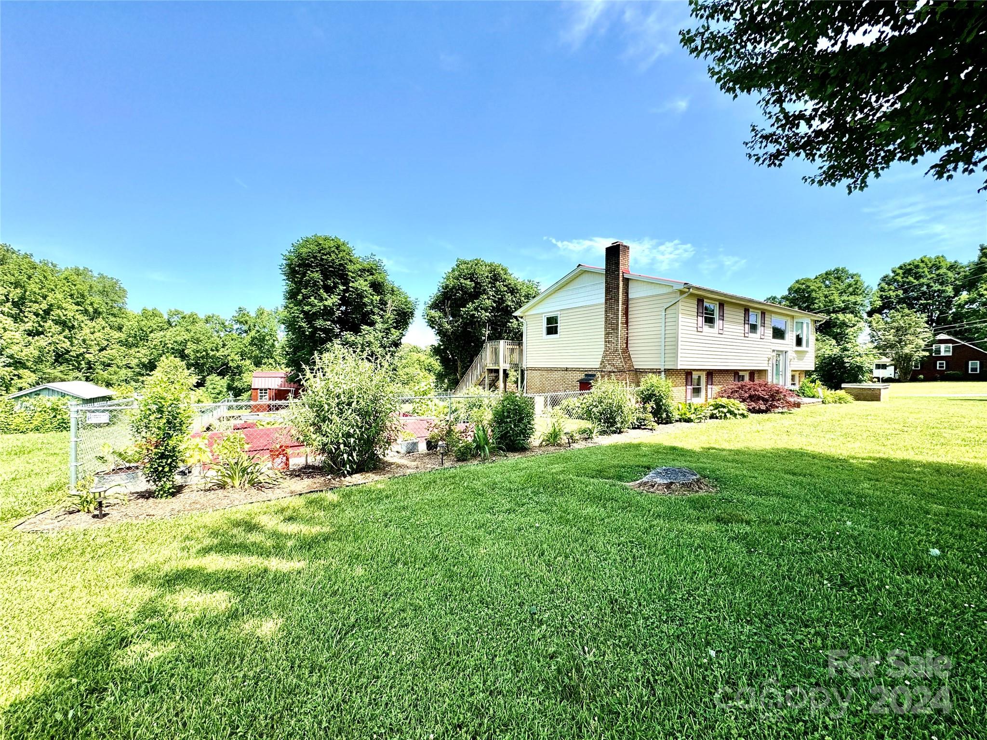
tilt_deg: -0.8
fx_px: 399
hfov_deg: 102.1
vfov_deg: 85.7
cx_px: 494
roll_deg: -0.7
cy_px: 370
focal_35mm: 14
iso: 50
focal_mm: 2.22
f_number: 2.2
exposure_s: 1/1063
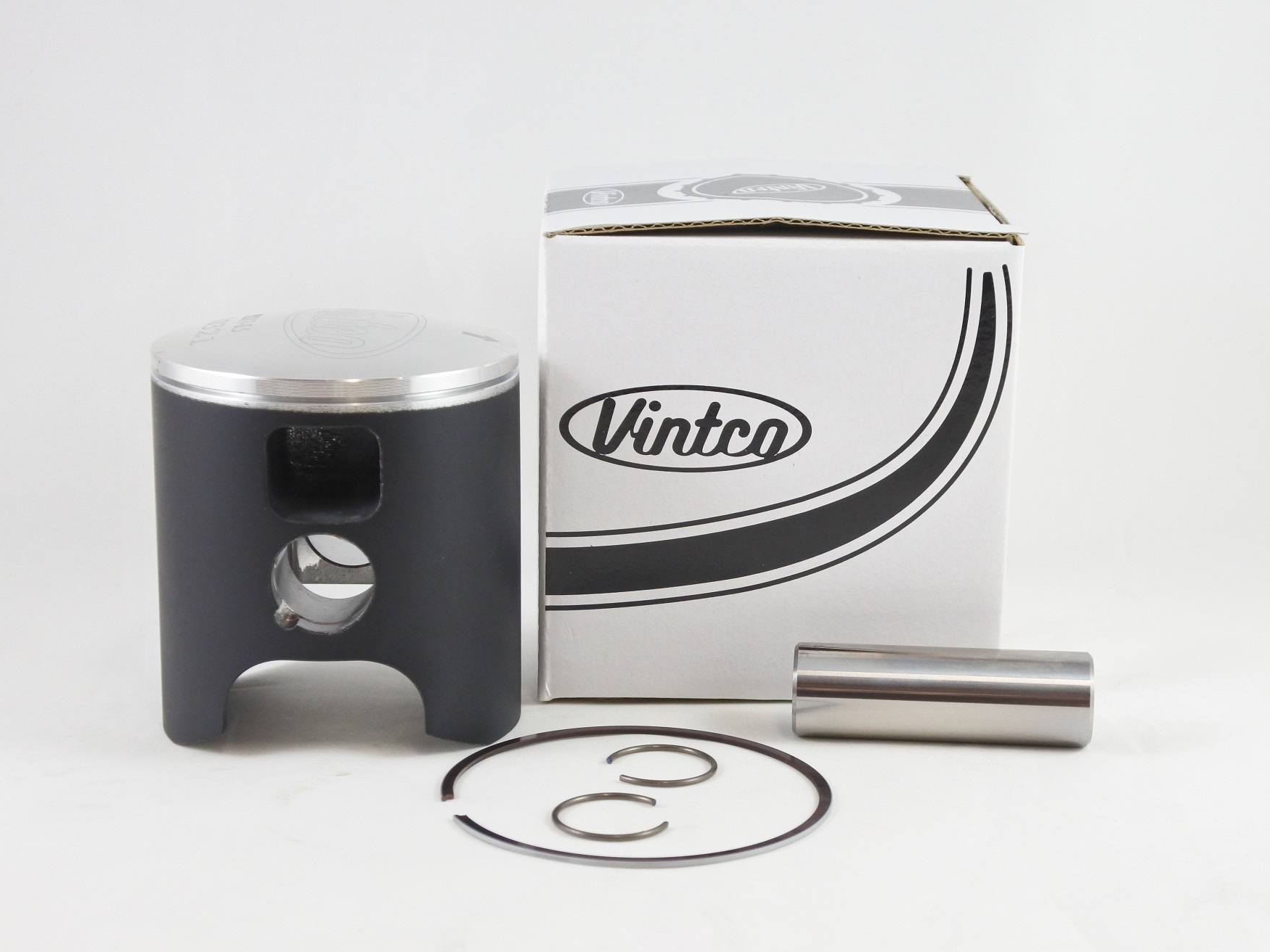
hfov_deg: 33.2
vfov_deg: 25.2
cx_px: 599
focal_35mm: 58
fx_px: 2128
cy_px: 481
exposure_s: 1/125
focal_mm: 19.7
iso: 720
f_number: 4.5
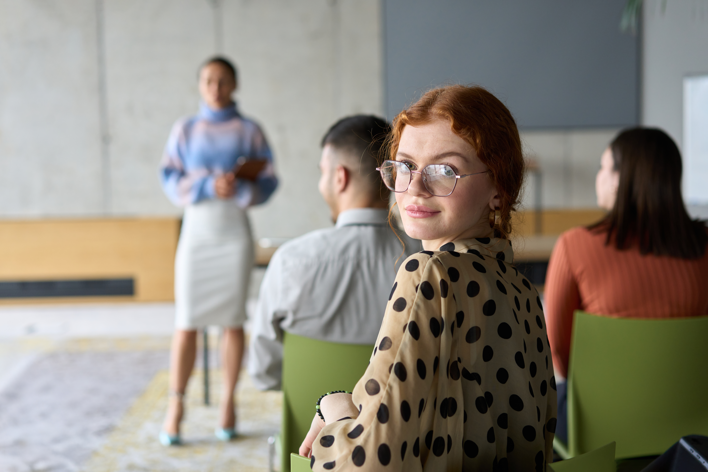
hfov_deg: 36.2
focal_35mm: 55
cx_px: 354
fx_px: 1082
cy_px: 236
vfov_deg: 24.6
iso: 500
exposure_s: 1/320
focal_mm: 55
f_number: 2.8
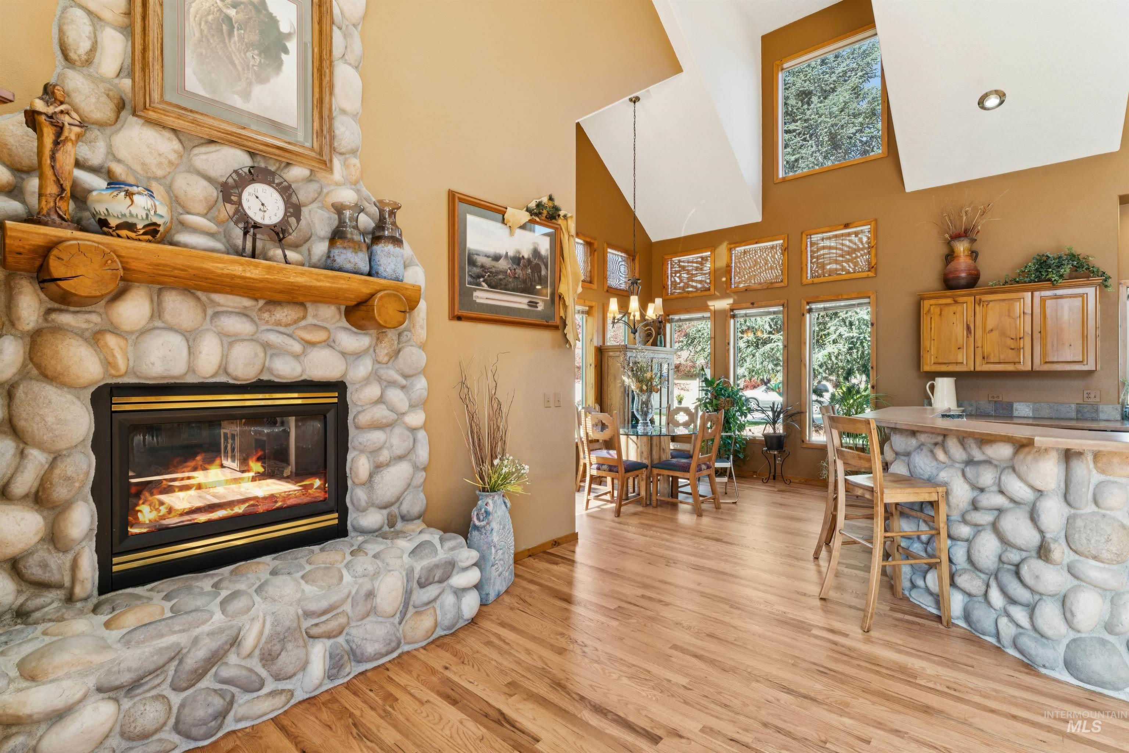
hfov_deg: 95.0
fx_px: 517
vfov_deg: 72.1
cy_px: 376
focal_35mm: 16
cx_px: 564
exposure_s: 1/10
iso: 400
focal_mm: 16.5
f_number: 13
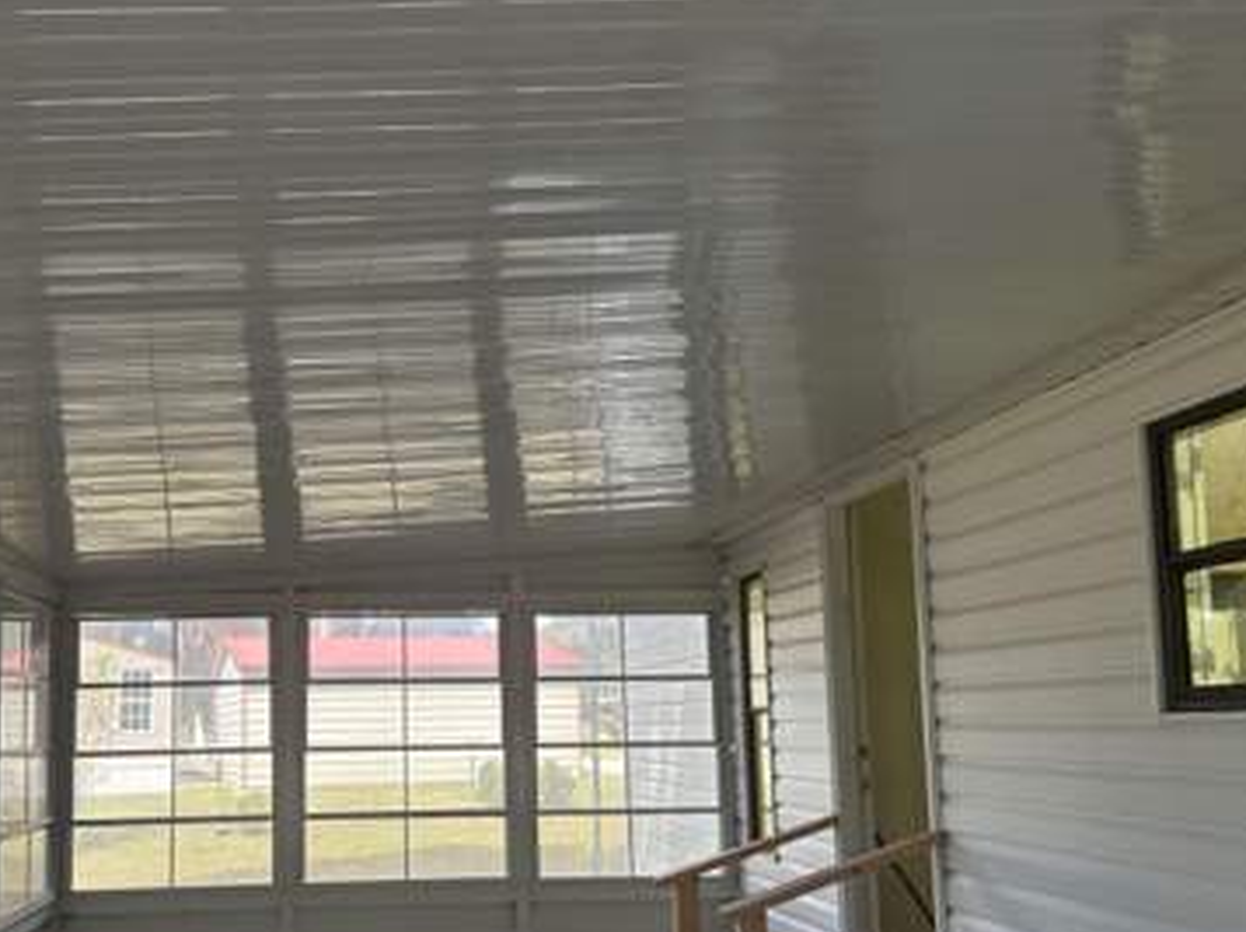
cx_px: 433
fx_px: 1259
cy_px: 606
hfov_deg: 51.8
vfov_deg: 40.2
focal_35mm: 35
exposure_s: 1/60
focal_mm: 5.7
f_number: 1.5
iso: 100
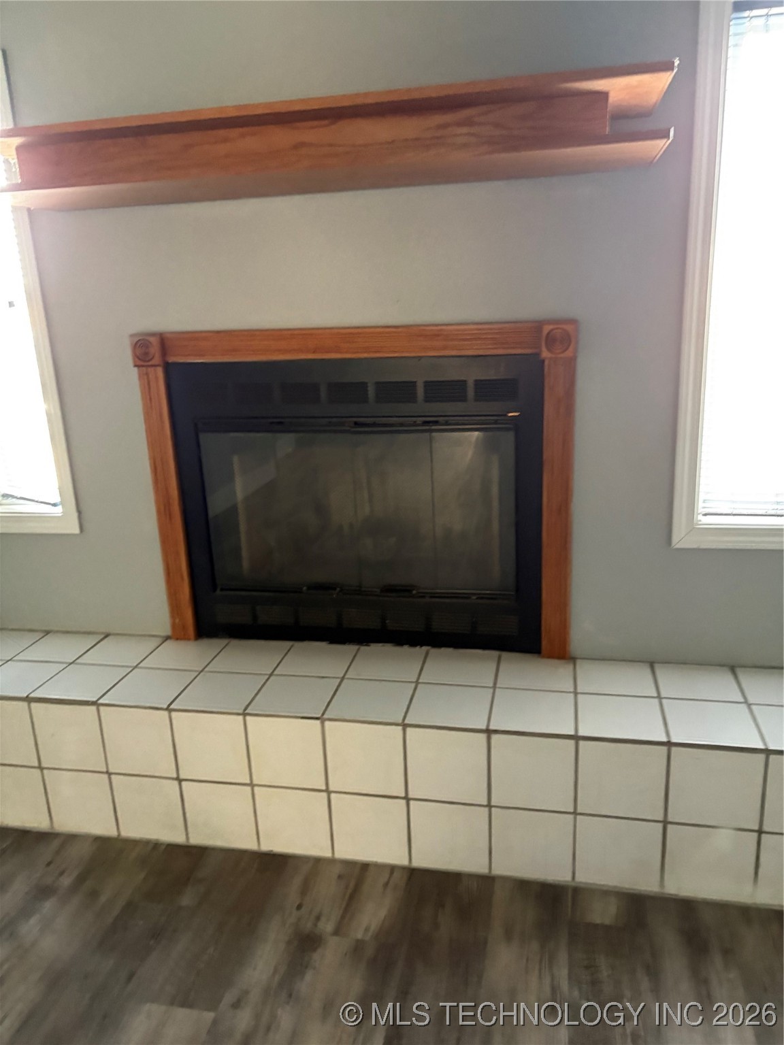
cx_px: 392
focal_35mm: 26
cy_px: 522
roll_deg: +2.9
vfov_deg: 67.3
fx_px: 785
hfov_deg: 53.1
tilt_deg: -15.4
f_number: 1.6
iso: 640
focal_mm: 5.96
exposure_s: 1/30
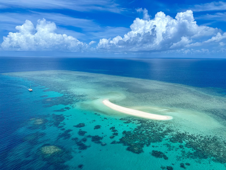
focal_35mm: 24
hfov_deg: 71.6
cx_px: 113
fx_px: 157
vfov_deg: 56.8
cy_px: 85
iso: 80
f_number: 1.8
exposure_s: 1/7042
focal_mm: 6.9
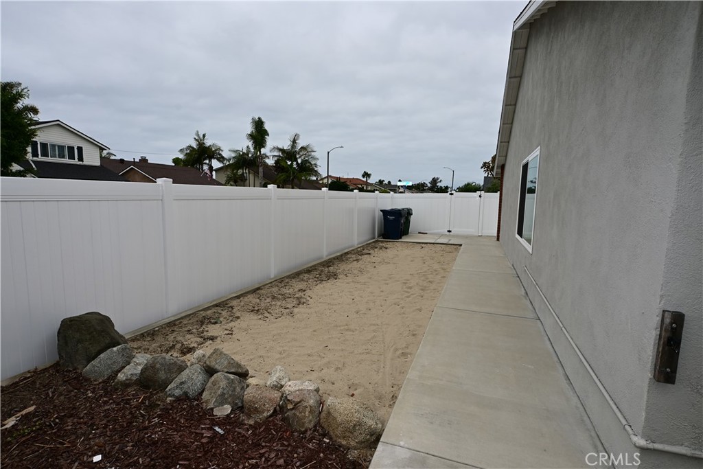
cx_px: 352
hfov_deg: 90.0
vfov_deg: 67.4
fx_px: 352
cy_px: 234
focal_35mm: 18
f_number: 13
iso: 100
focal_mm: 12
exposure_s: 1/200
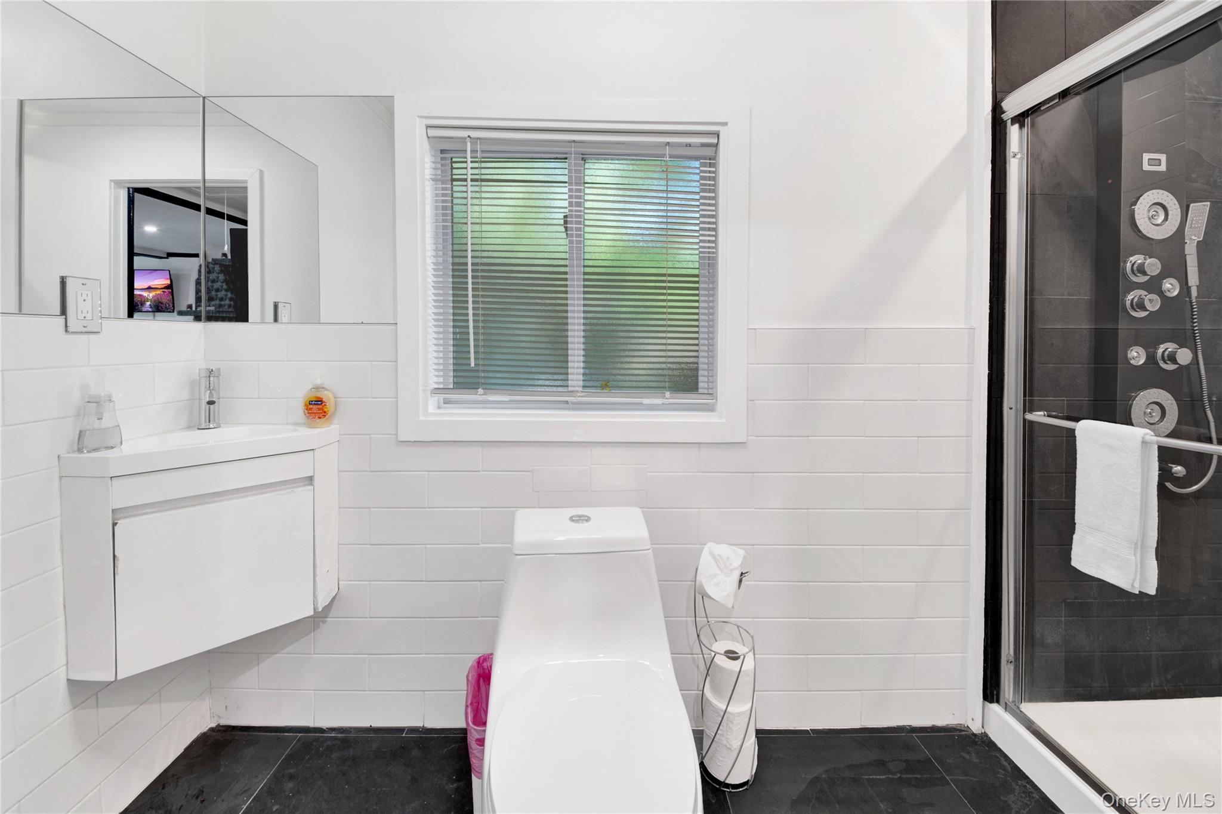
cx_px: 611
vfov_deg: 90.0
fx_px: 407
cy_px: 407
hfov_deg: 112.6
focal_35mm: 12
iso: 100
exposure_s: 1/3.33
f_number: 8
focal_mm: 8
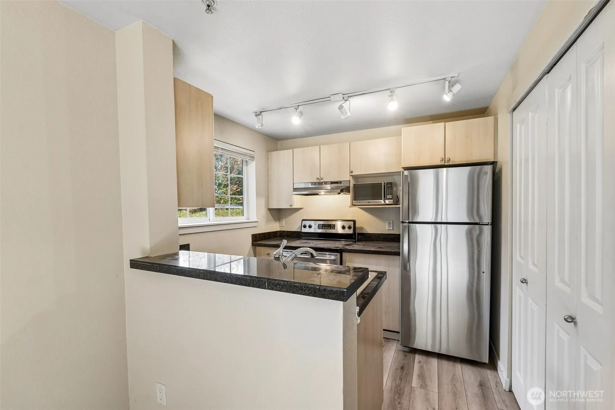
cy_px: 205
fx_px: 256
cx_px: 308
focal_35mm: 15
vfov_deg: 77.3
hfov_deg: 100.4
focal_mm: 10
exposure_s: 1/6
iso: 250
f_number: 9
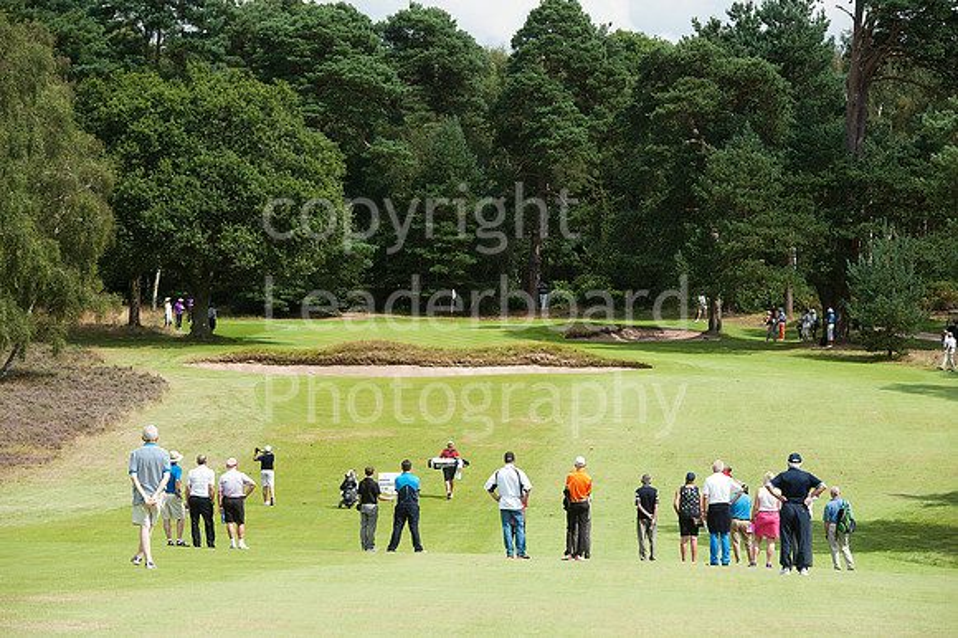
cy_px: 319
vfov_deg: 11.0
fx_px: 3324
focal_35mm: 125
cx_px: 479
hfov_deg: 16.4
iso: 500
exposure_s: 1/1250
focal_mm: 125
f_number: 7.1
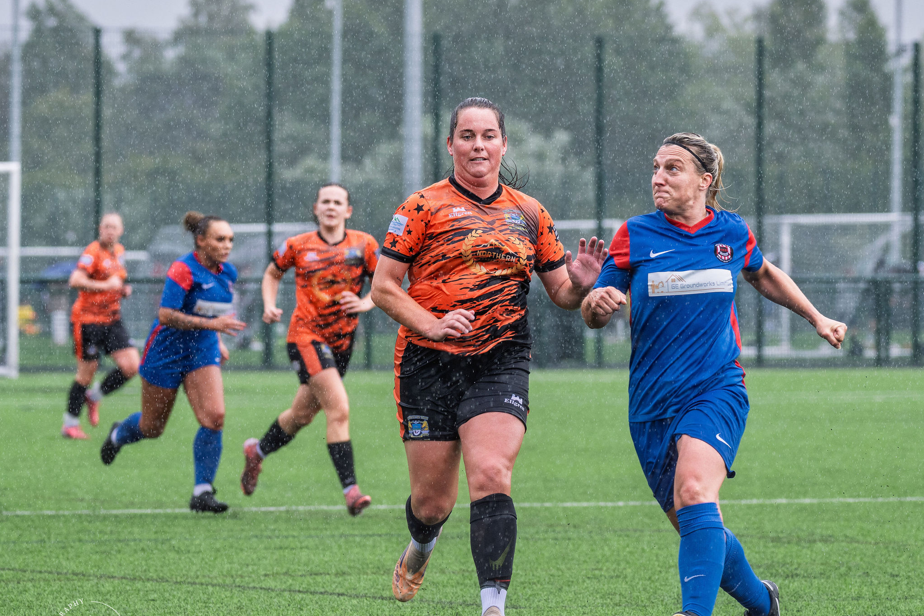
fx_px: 7597
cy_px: 220
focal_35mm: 296
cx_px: 460
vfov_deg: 4.6
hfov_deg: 7.0
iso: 320
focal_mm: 165
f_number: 4.8
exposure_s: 1/1000
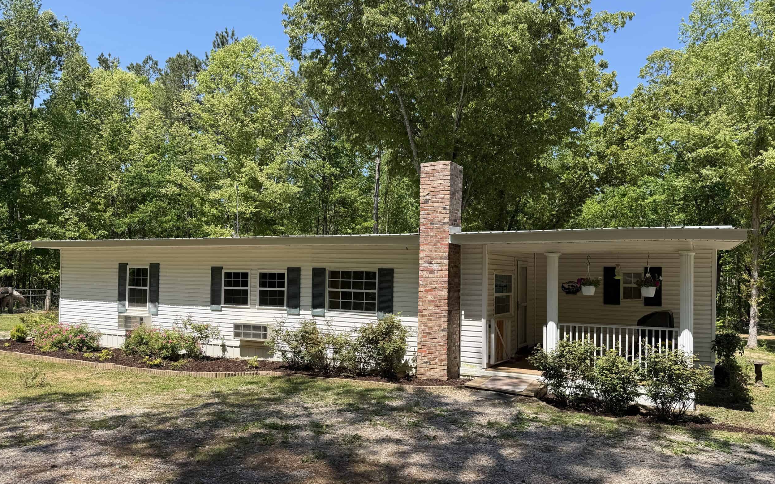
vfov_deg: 47.5
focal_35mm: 26
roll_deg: +0.0
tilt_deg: +0.8
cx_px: 393
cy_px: 264
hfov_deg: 70.4
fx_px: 549
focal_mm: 6.76
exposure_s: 1/2299
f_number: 1.78
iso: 80
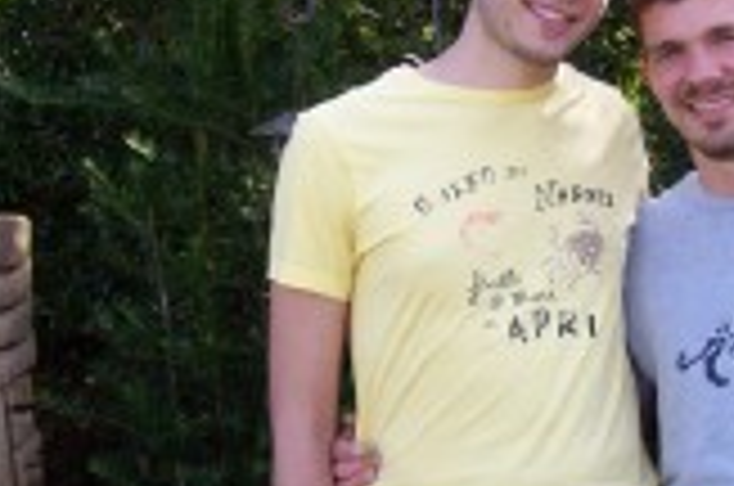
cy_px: 281
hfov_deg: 17.8
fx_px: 2340
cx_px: 387
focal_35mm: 115
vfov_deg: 11.9
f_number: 3
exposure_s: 1/210
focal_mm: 7.6
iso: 80
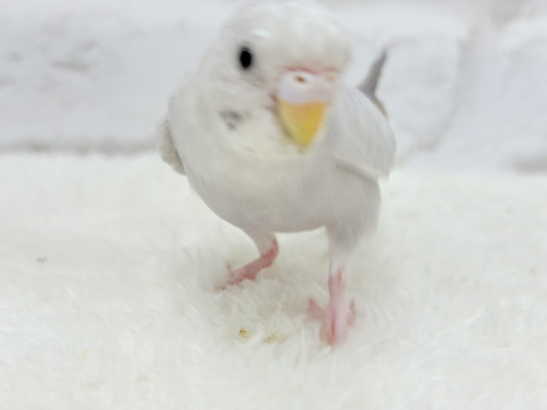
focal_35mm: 52
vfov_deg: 28.0
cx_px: 274
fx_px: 822
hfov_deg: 36.8
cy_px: 205
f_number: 1.6
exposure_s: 1/100
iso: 64
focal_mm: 5.96
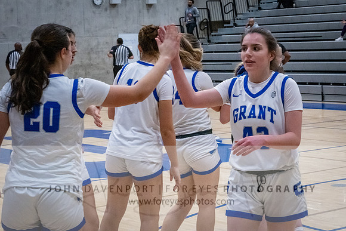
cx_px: 220
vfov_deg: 15.3
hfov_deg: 22.8
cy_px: 84
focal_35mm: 89
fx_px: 856
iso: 20000
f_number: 9
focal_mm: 70
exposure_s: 1/400
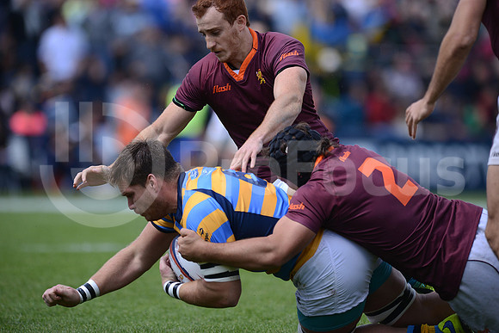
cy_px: 166
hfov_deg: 4.9
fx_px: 5823
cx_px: 250
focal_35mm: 420
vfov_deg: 3.3
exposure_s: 1/2000
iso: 400
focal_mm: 420
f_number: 4
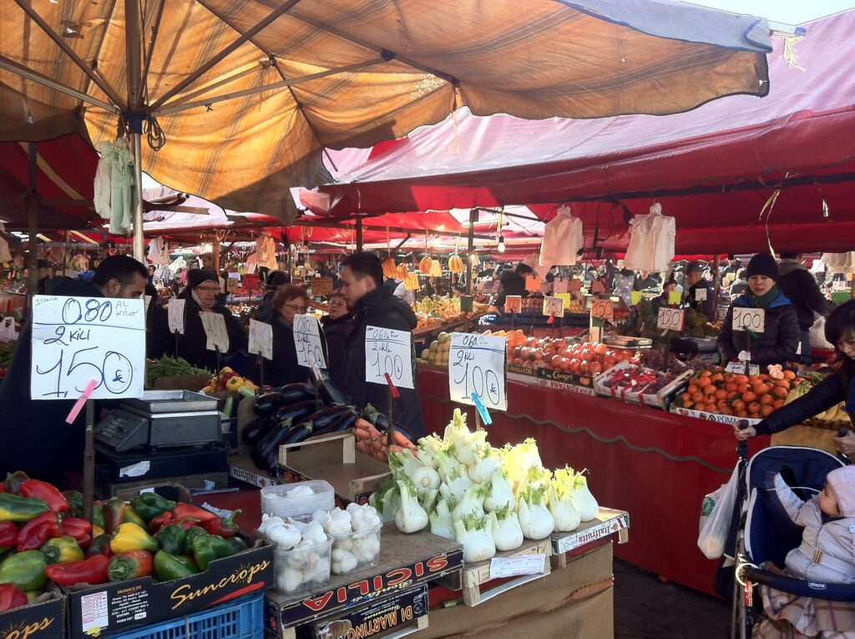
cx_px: 428
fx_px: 863
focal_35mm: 35
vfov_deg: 40.6
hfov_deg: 52.7
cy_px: 320
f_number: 2.8
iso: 80
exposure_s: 1/158
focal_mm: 3.85
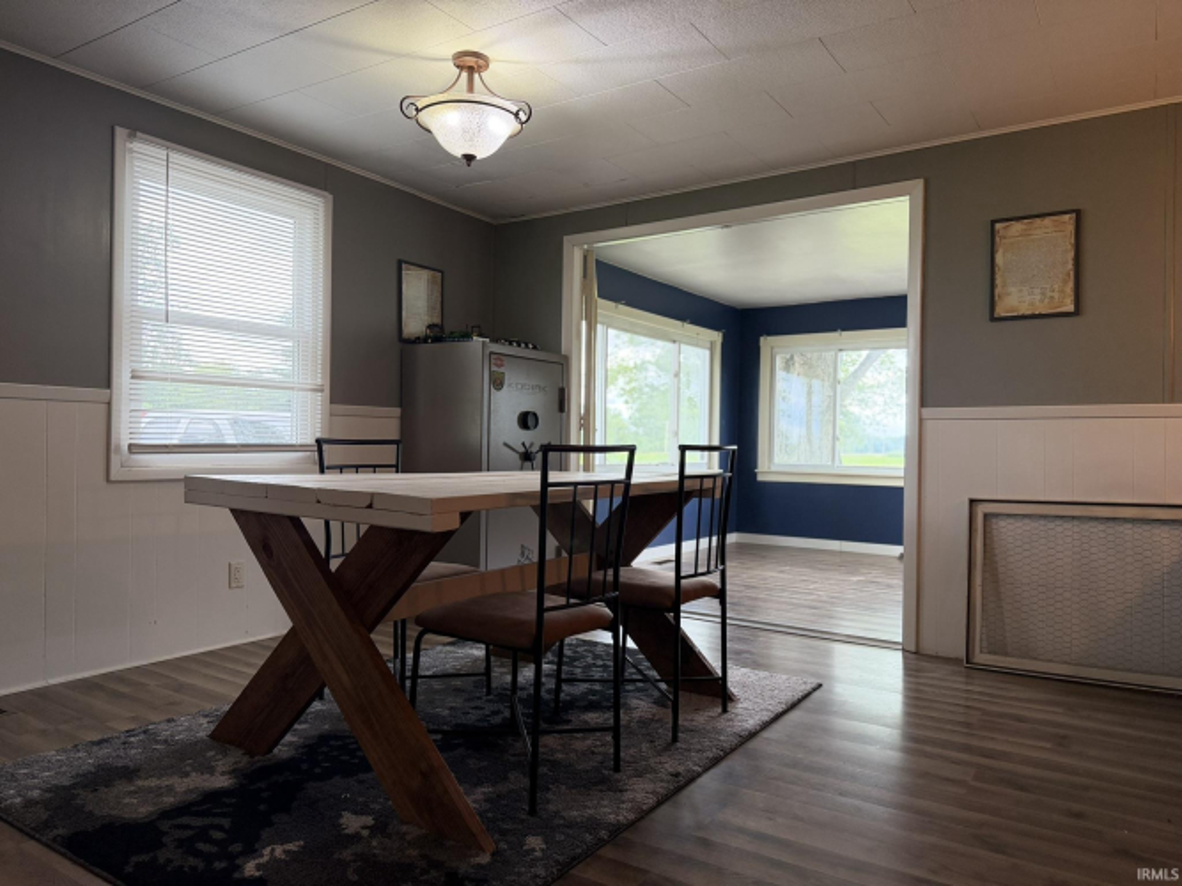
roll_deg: -1.3
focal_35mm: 24
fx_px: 819
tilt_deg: +0.3
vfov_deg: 56.8
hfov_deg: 71.6
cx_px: 591
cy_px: 443
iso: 200
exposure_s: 1/120
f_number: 1.78
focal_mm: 6.76
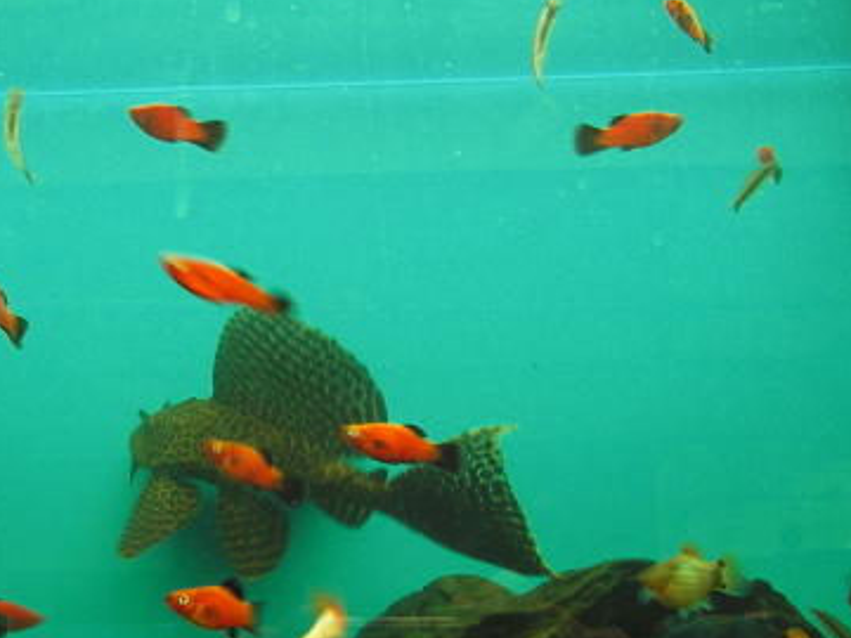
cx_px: 366
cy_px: 397
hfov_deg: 35.5
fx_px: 1328
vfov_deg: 26.9
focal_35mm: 54
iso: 100
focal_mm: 6.3
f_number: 3.3
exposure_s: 1/13
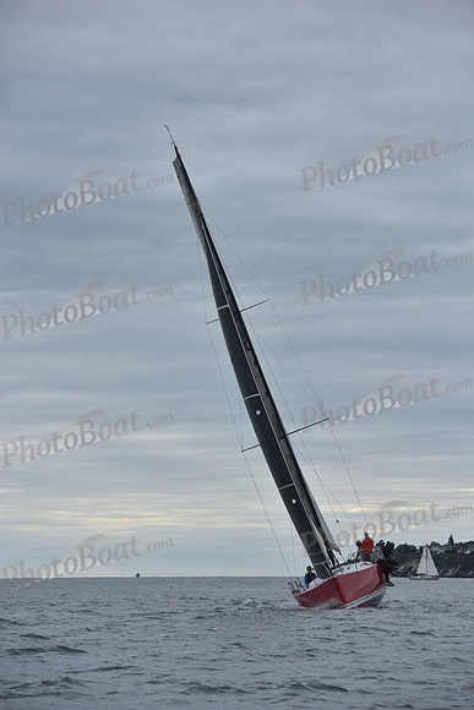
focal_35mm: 165
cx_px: 237
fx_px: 3257
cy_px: 355
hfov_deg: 8.3
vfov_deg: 12.4
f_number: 9
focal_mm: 165
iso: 400
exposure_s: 1/1000
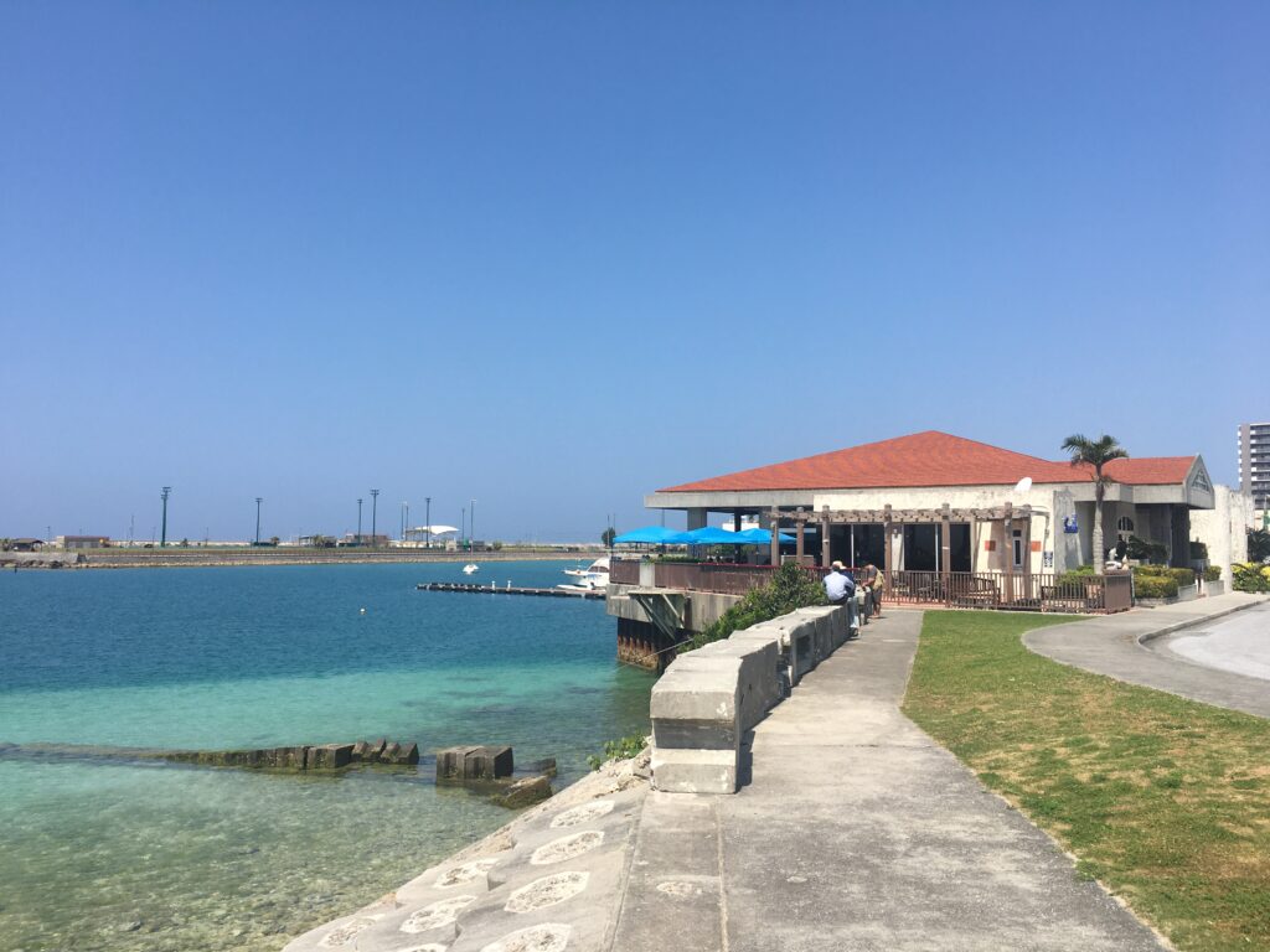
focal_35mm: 29
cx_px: 635
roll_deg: -0.1
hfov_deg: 61.7
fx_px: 1064
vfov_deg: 48.2
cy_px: 476
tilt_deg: +4.3
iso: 25
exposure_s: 1/2024
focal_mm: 4.15
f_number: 2.2
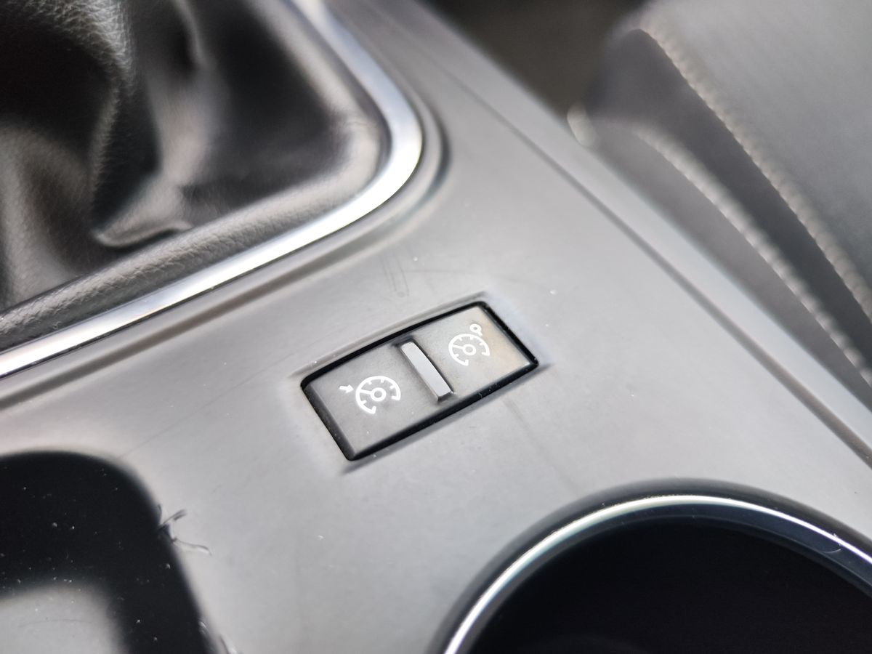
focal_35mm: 23
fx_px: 579
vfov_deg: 58.9
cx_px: 436
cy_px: 327
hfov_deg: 73.9
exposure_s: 1/356
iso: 3194
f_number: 1.69
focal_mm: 7.01
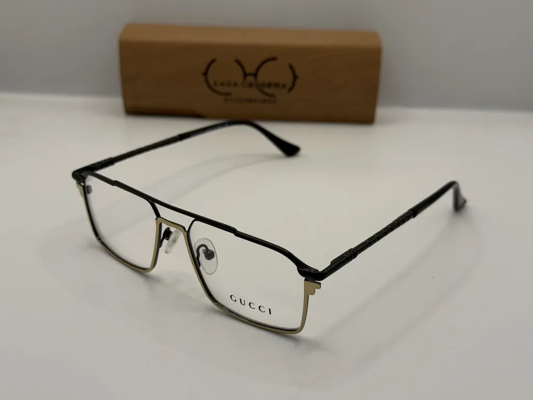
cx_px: 266
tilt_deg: -26.4
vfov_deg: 30.3
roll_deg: -0.9
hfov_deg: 39.7
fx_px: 739
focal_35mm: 48
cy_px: 200
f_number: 1.78
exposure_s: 1/592
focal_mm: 6.76
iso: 64
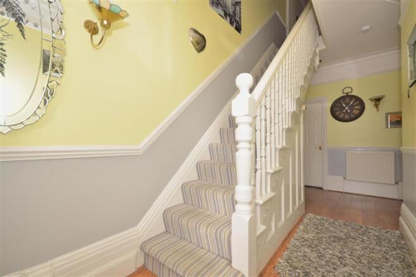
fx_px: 173
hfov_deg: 100.4
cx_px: 208
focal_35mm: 15
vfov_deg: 77.3
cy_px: 138
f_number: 7.1
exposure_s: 1/160
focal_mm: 10
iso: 500
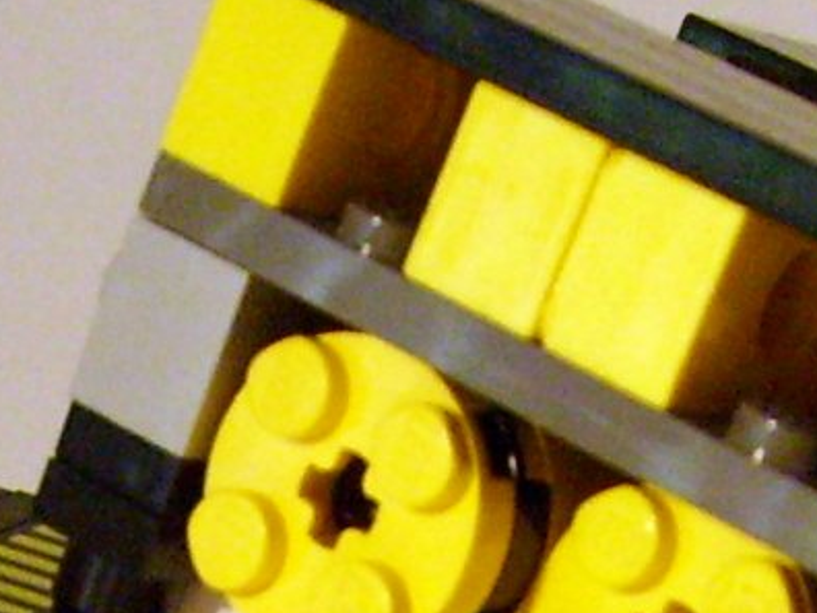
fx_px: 4272
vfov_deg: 7.8
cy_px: 1249
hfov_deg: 10.9
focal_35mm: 181
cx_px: 85
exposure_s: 1/45
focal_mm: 5.8
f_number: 2.8
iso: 200
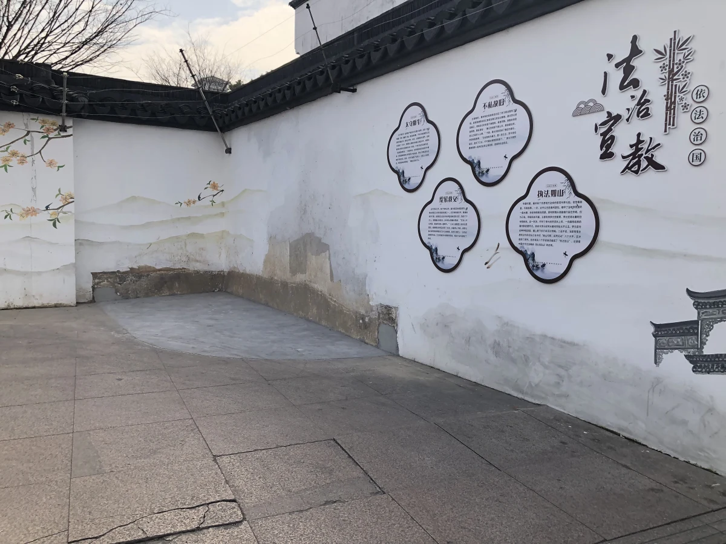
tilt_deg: -2.8
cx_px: 363
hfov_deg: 63.4
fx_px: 587
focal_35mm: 28
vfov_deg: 49.7
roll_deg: -0.4
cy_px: 272
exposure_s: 1/827
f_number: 1.8
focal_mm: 4
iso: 20
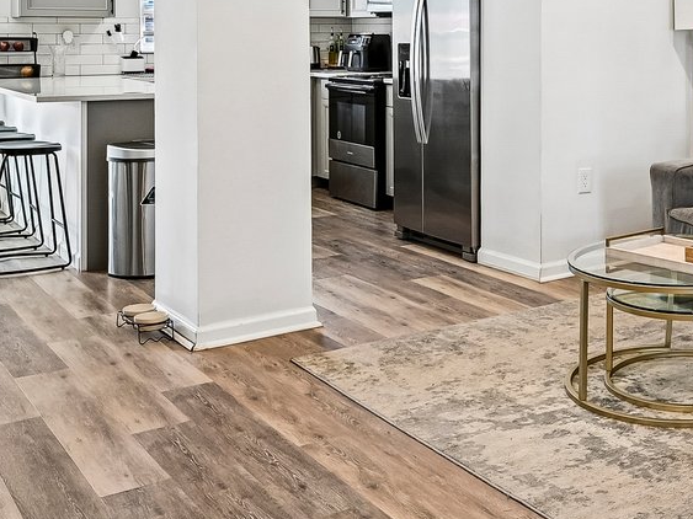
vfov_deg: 28.3
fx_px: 981
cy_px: 35
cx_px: 627
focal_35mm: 49
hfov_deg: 36.4
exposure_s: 1/15
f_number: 8
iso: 180
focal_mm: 14
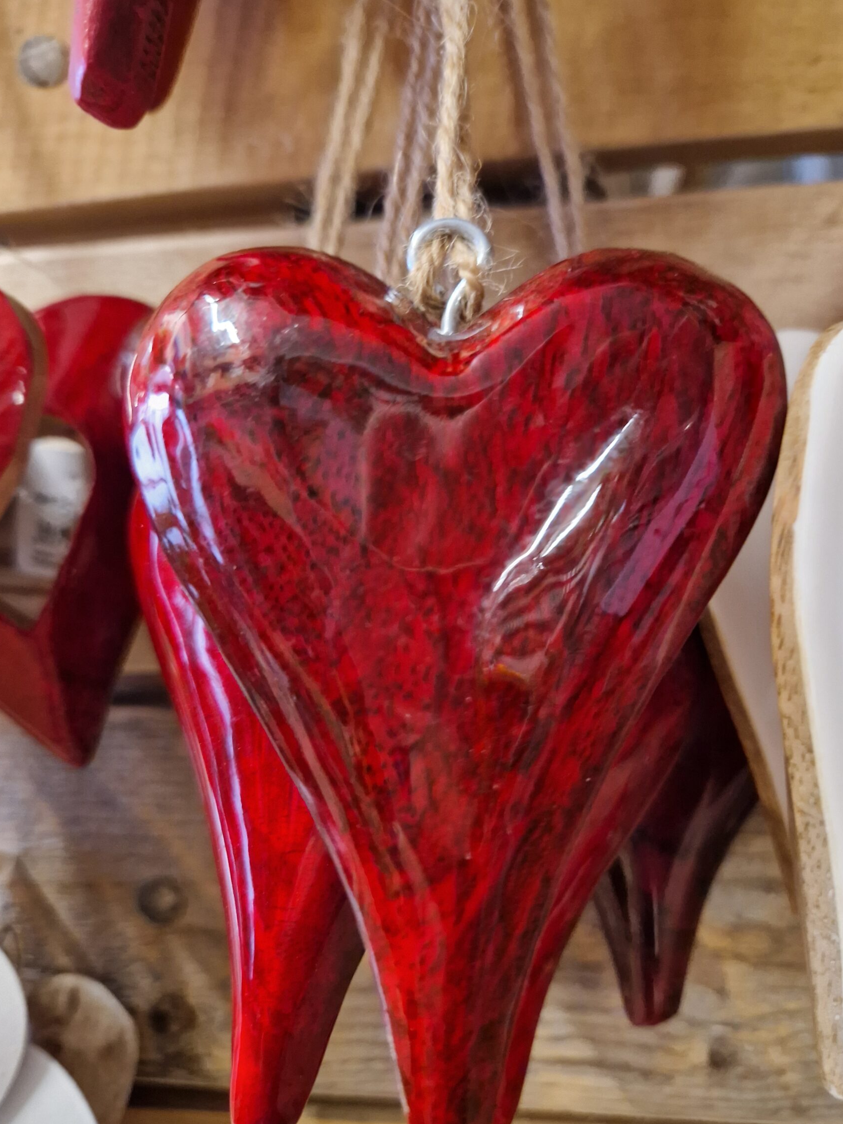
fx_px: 844
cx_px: 447
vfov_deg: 67.3
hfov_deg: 53.0
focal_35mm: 26
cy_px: 571
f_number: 1.8
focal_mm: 5.4
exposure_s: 1/50
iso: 500
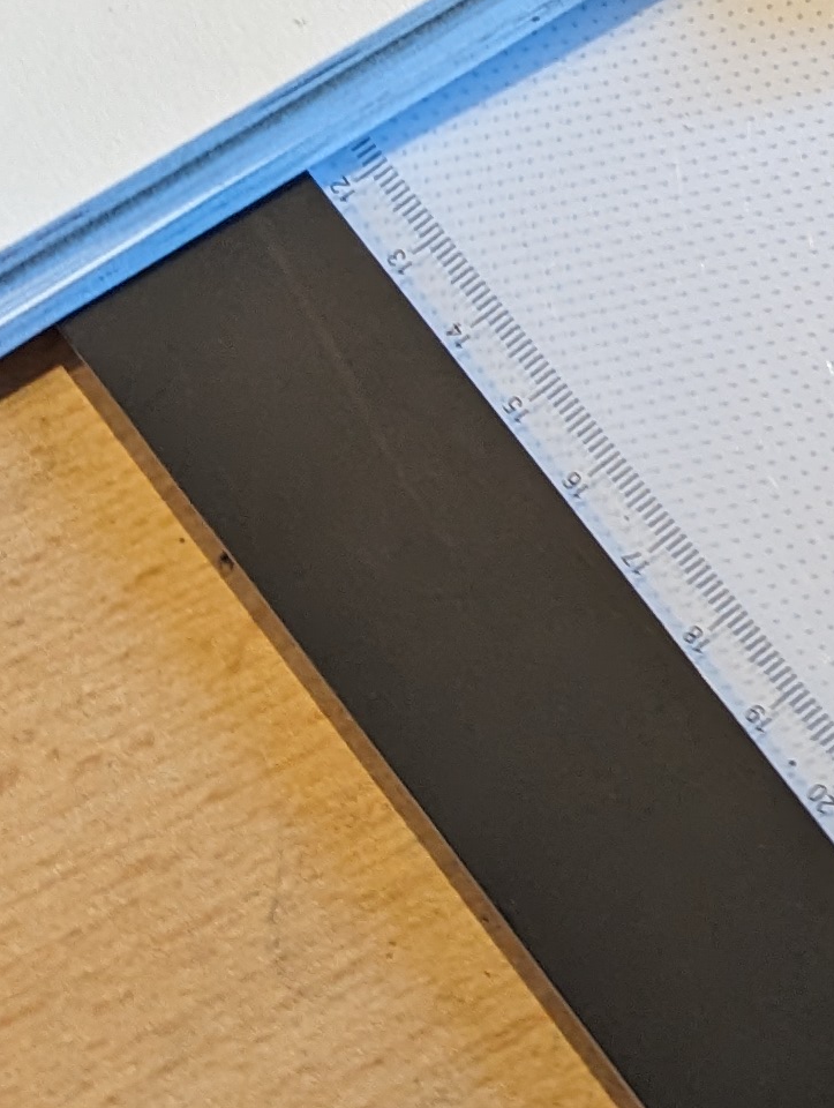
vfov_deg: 17.9
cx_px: 1549
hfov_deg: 13.0
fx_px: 3268
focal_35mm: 102
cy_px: -369
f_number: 1.85
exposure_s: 1/100
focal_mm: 6.81
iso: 247
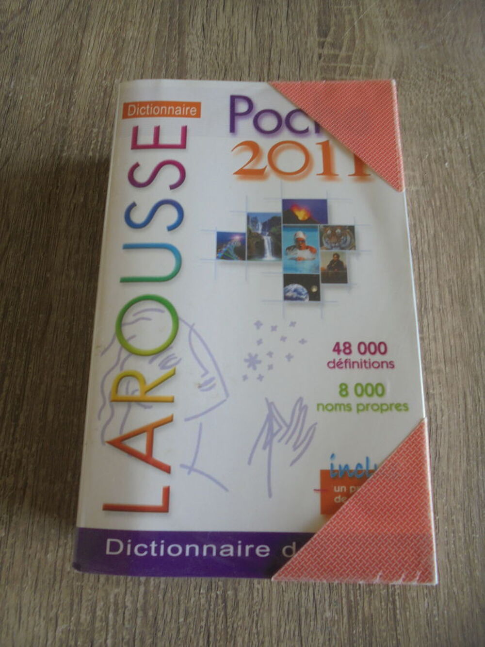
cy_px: 324
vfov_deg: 67.3
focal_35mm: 26
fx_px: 486
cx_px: 242
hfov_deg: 53.1
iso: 100
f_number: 3.5
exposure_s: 1/30
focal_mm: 4.6
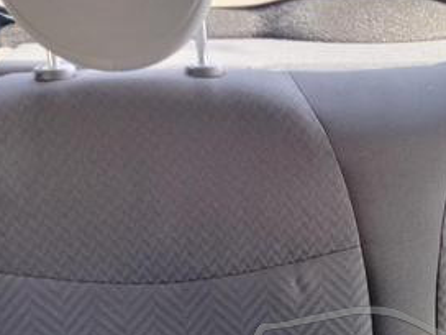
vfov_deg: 21.1
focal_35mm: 67
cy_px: 339
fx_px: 863
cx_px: 395
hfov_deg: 28.0
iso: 142
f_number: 2.2
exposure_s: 1/33.3
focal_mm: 3.37
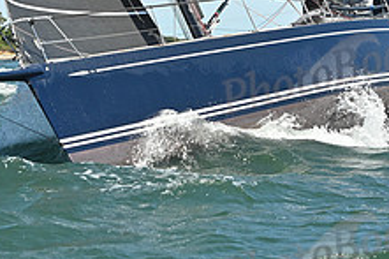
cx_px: 132
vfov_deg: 7.4
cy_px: 3
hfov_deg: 11.2
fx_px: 1987
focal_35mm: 184
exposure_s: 1/1250
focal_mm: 70
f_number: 7.1
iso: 320
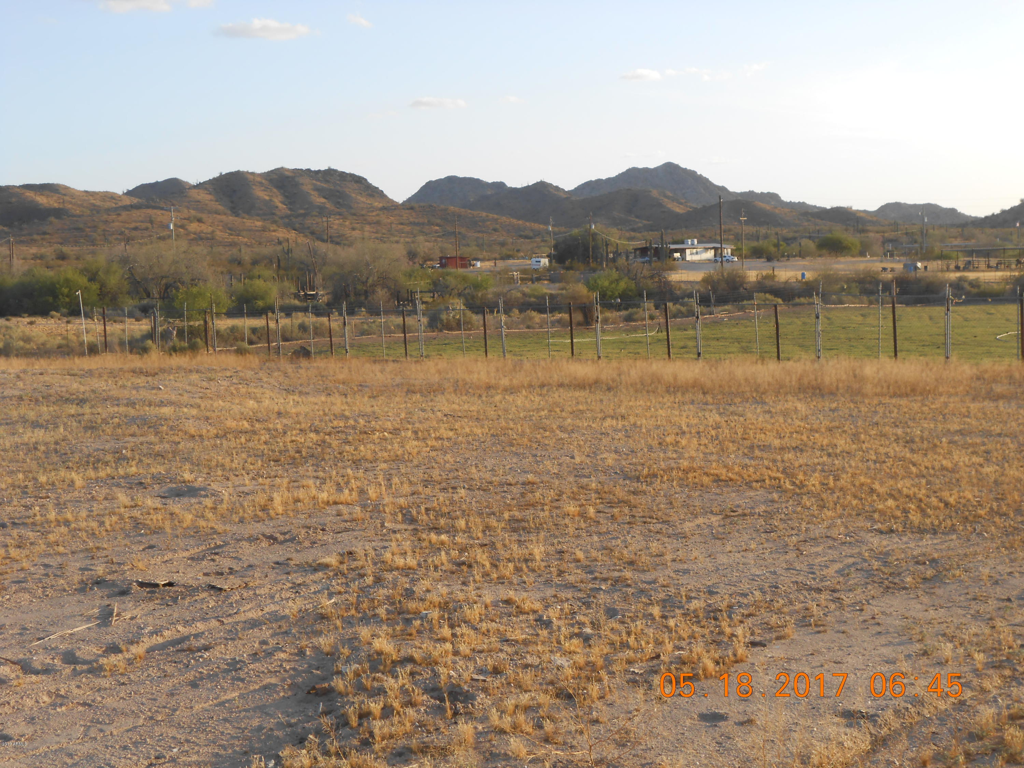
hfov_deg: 34.3
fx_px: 1657
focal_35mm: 56
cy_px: 384
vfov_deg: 26.1
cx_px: 512
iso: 80
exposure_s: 1/160
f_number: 5.2
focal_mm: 10
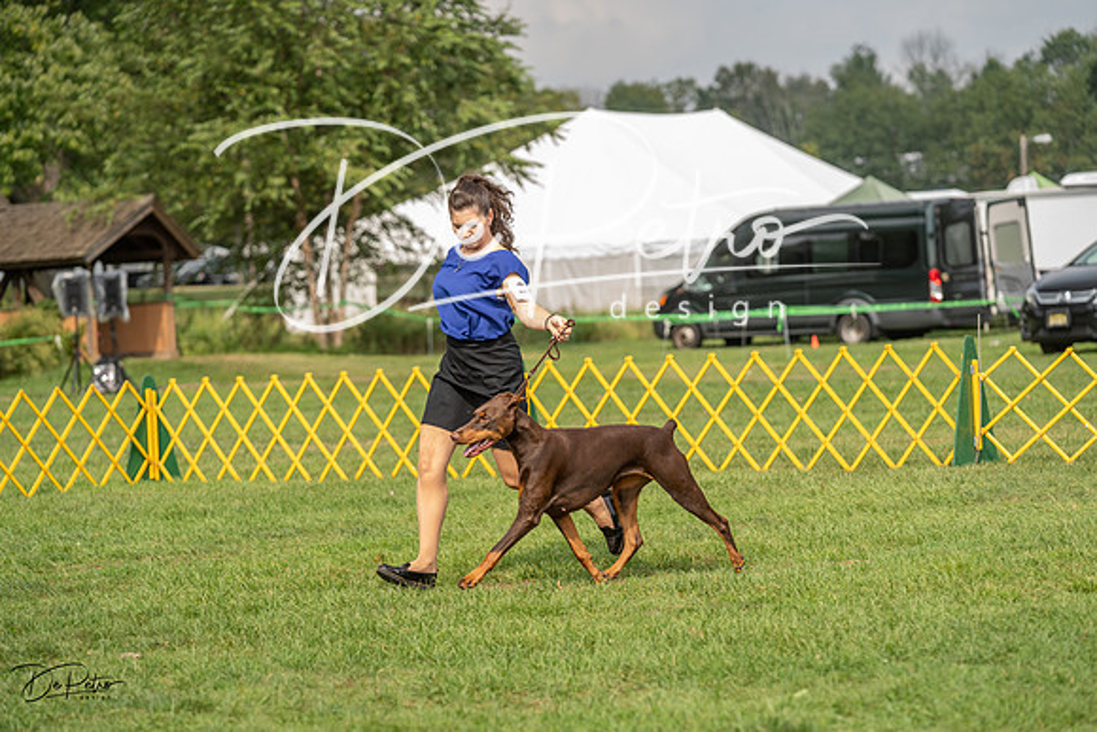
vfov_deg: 11.4
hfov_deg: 17.1
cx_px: 548
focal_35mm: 120
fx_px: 3657
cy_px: 366
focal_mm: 120
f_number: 4
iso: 1000
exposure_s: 1/2000
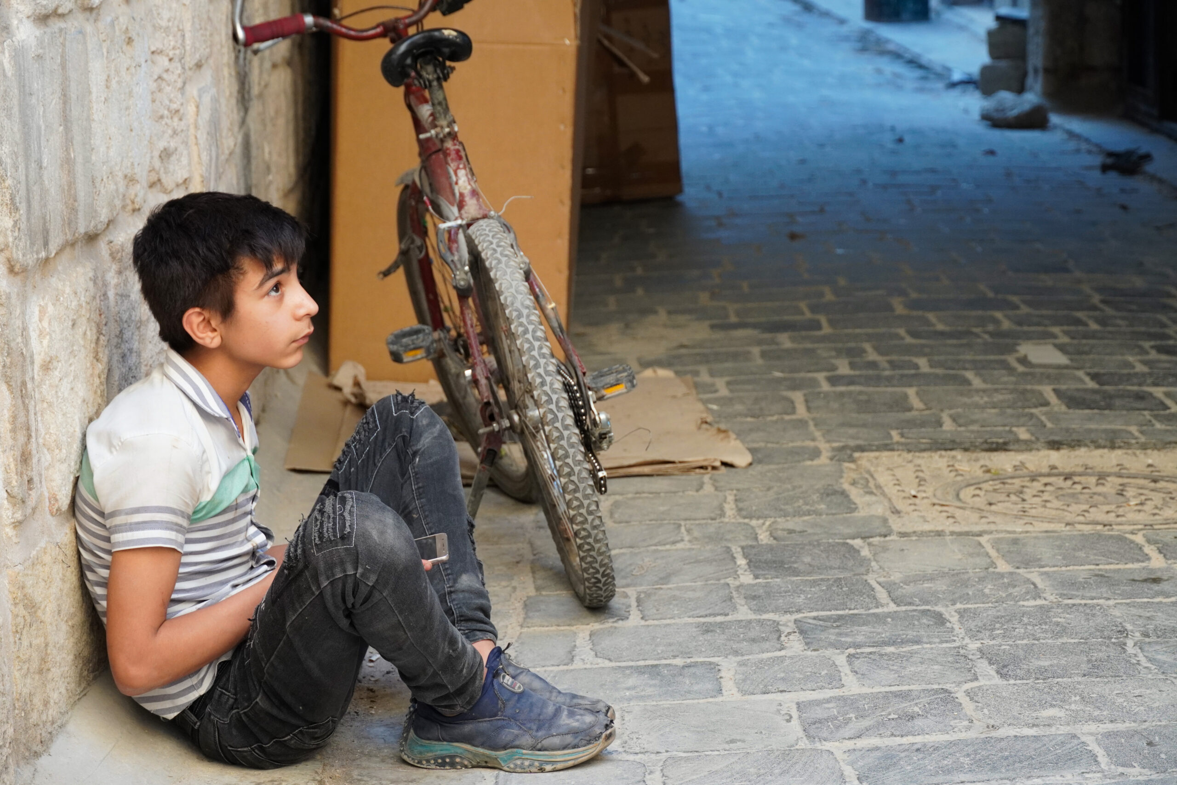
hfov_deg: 20.3
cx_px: 588
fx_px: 3286
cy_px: 392
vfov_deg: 13.6
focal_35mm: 100
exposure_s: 1/160
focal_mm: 67
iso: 1000
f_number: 5.6
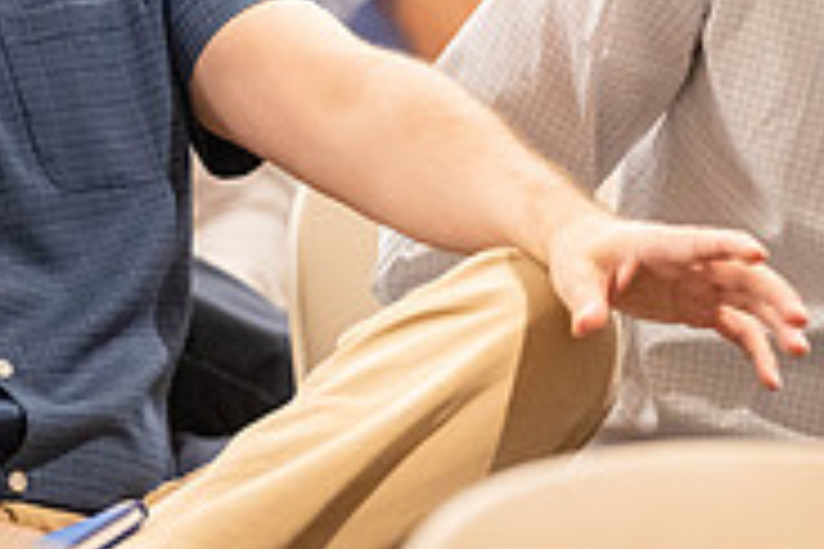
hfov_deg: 3.3
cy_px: -20
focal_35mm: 633
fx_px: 14488
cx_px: 545
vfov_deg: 2.2
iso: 4000
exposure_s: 1/200
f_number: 2.8
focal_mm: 200
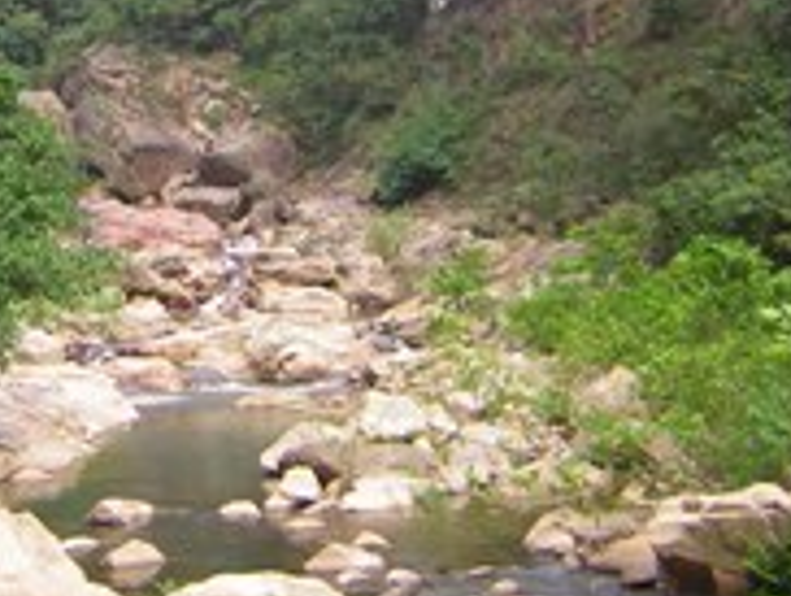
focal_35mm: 79
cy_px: 39
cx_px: 296
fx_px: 1808
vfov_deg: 18.3
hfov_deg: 24.6
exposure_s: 1/342
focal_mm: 4.7
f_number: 2.6
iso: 50
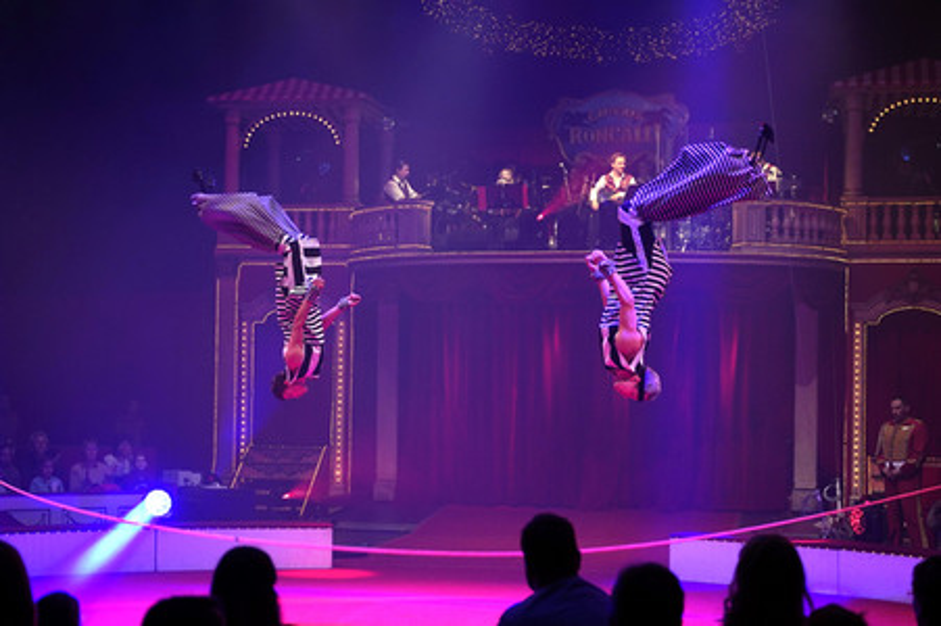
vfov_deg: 26.4
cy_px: 313
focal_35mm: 51
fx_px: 1332
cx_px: 470
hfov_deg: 38.9
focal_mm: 51
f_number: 2.8
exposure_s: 1/500
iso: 1000
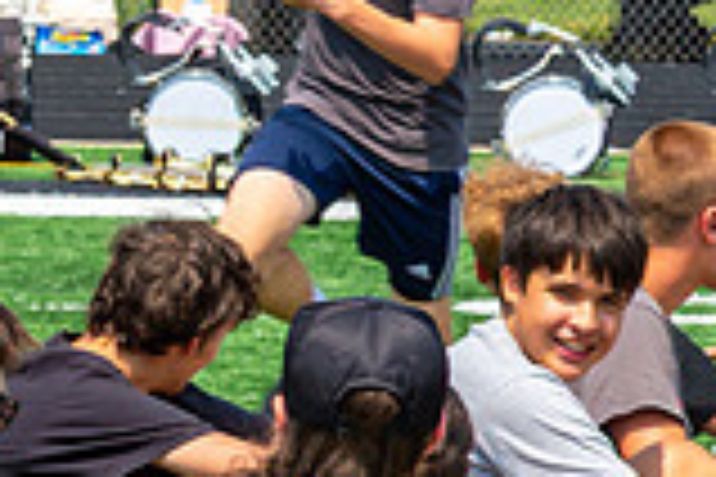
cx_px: -596
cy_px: 132
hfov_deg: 3.5
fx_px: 11714
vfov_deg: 2.3
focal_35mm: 589
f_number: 13
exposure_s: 1/500
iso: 320
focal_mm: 120
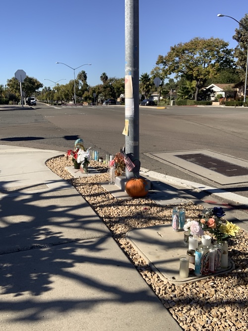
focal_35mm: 32
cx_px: 124
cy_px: 166
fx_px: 306
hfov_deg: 44.1
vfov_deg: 56.8
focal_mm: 2.87
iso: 16
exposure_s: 1/1208
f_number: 2.2
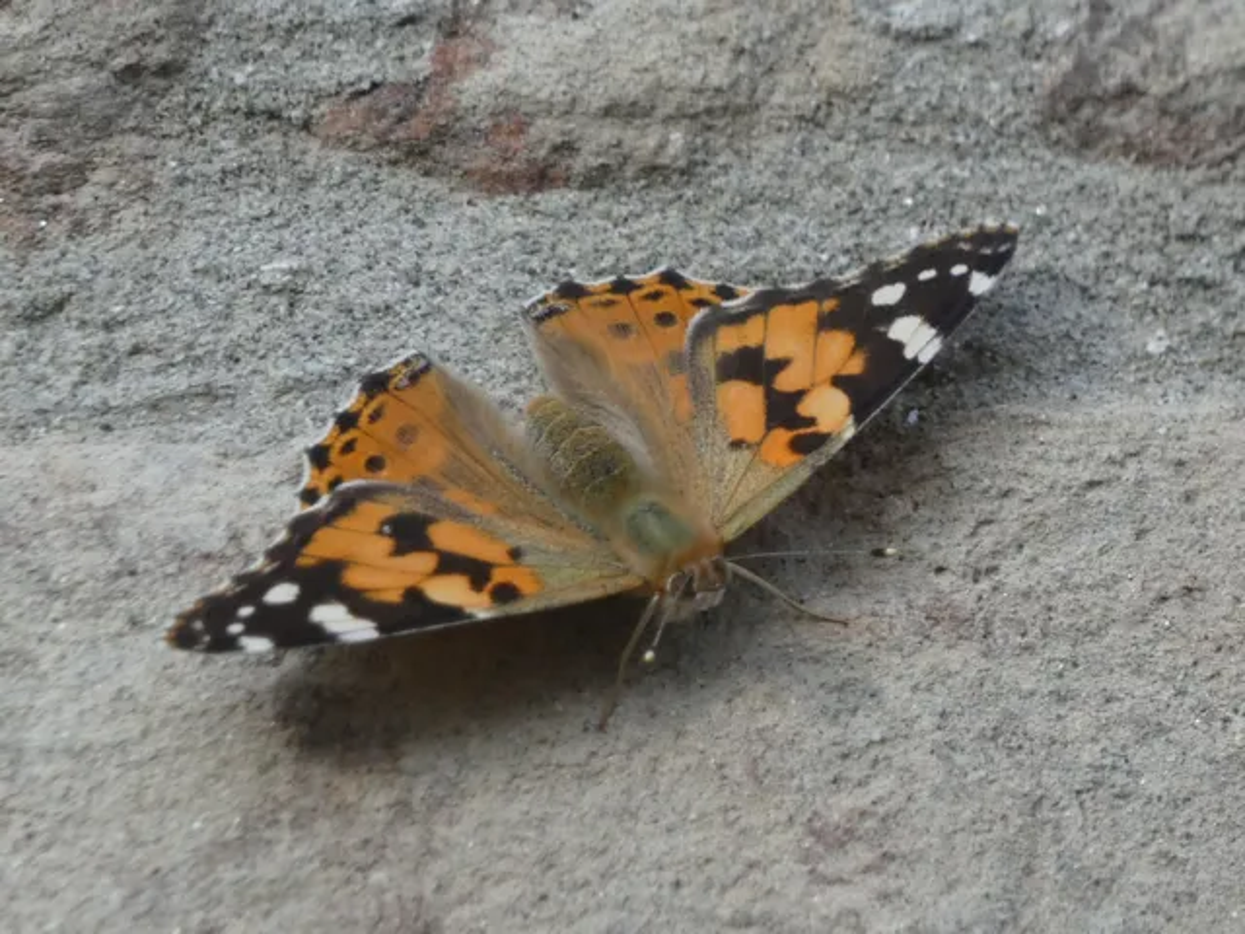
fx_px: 22371
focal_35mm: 622
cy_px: 467
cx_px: 622
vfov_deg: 2.4
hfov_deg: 3.2
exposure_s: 1/100
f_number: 5.6
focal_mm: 111.5
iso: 160
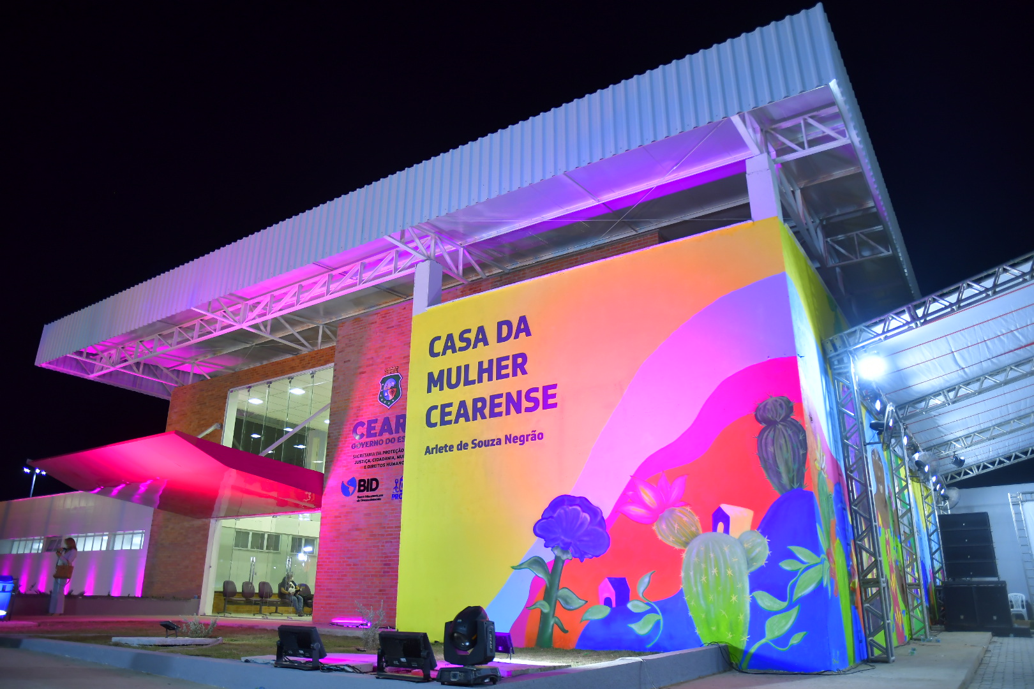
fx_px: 689
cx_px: 517
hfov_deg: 73.7
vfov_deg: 53.1
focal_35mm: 24
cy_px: 344
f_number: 2.8
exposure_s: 1/90
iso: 500
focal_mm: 16
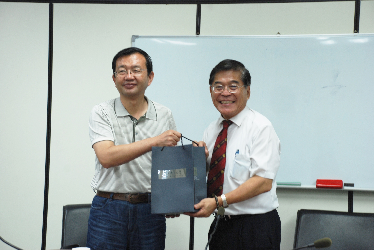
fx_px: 967
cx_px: 187
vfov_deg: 14.7
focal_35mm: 93
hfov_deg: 21.9
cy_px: 125
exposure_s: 1/20
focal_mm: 62
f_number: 5.3
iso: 200
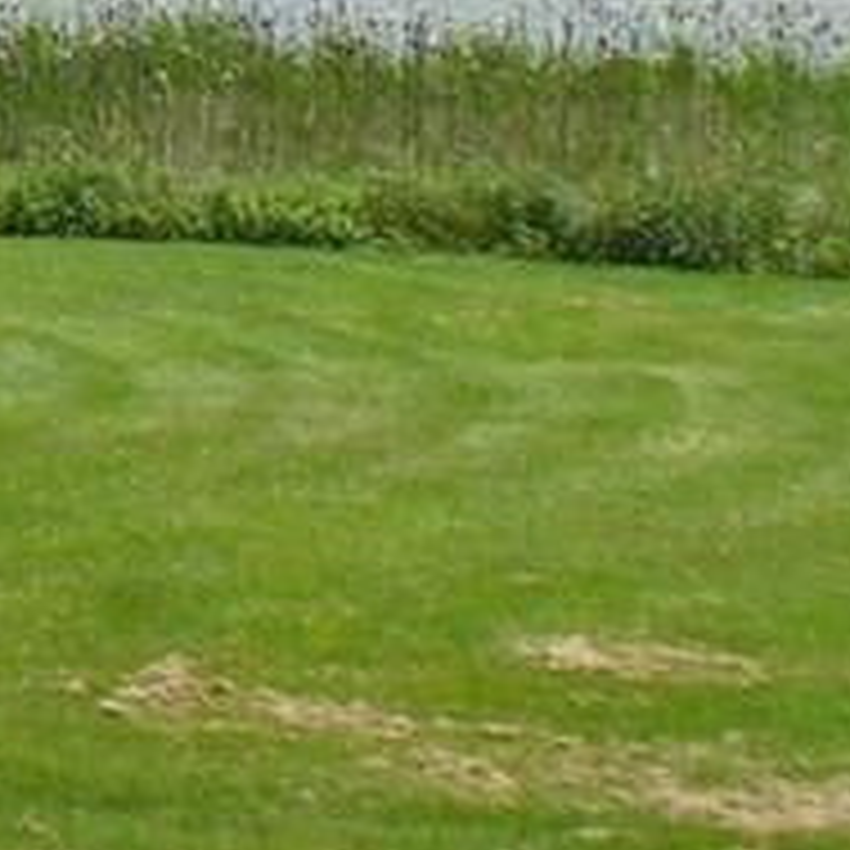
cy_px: -481
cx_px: -985
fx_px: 4917
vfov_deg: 9.6
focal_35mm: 177
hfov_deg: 9.1
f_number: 5.6
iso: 80
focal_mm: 6.1
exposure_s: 1/250
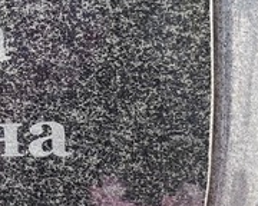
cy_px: 57
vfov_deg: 13.6
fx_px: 863
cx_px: -33
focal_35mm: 113
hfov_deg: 16.4
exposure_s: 1/1025
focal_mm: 4.25
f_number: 1.8
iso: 32
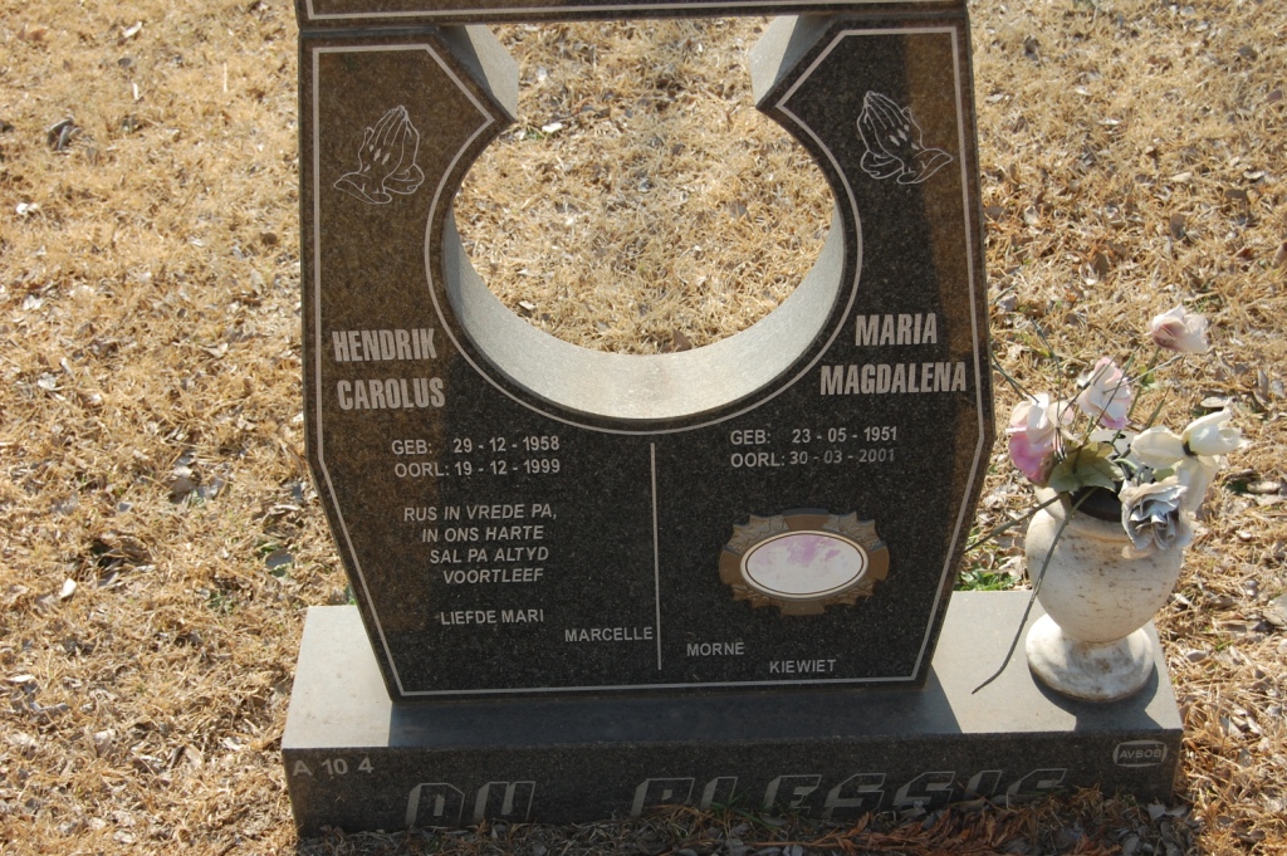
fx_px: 2036
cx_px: 644
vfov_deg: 23.7
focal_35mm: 57
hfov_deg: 35.1
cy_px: 428
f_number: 7.1
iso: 200
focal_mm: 38
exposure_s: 1/200
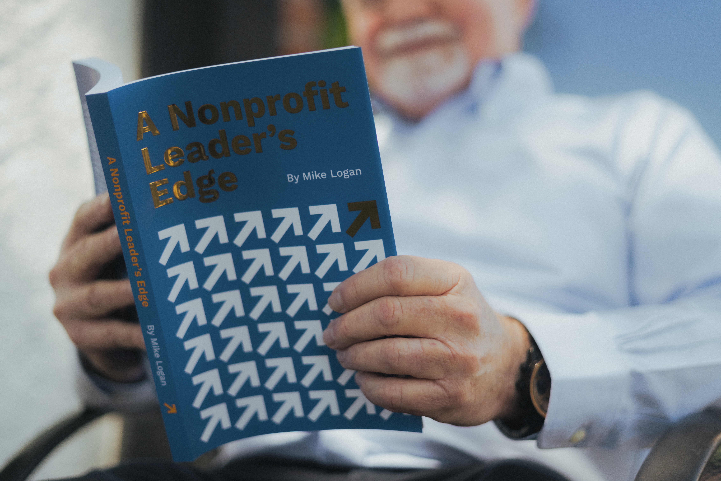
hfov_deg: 39.6
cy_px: 240
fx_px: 1001
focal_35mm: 50
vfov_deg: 27.0
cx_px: 360
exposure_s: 1/100
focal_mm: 50
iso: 640
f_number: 1.8
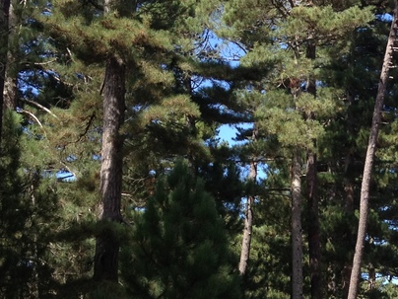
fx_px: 1196
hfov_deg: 18.5
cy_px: 320
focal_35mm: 104
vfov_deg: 14.0
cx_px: 373
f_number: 2.4
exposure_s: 1/563
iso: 64
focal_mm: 4.28
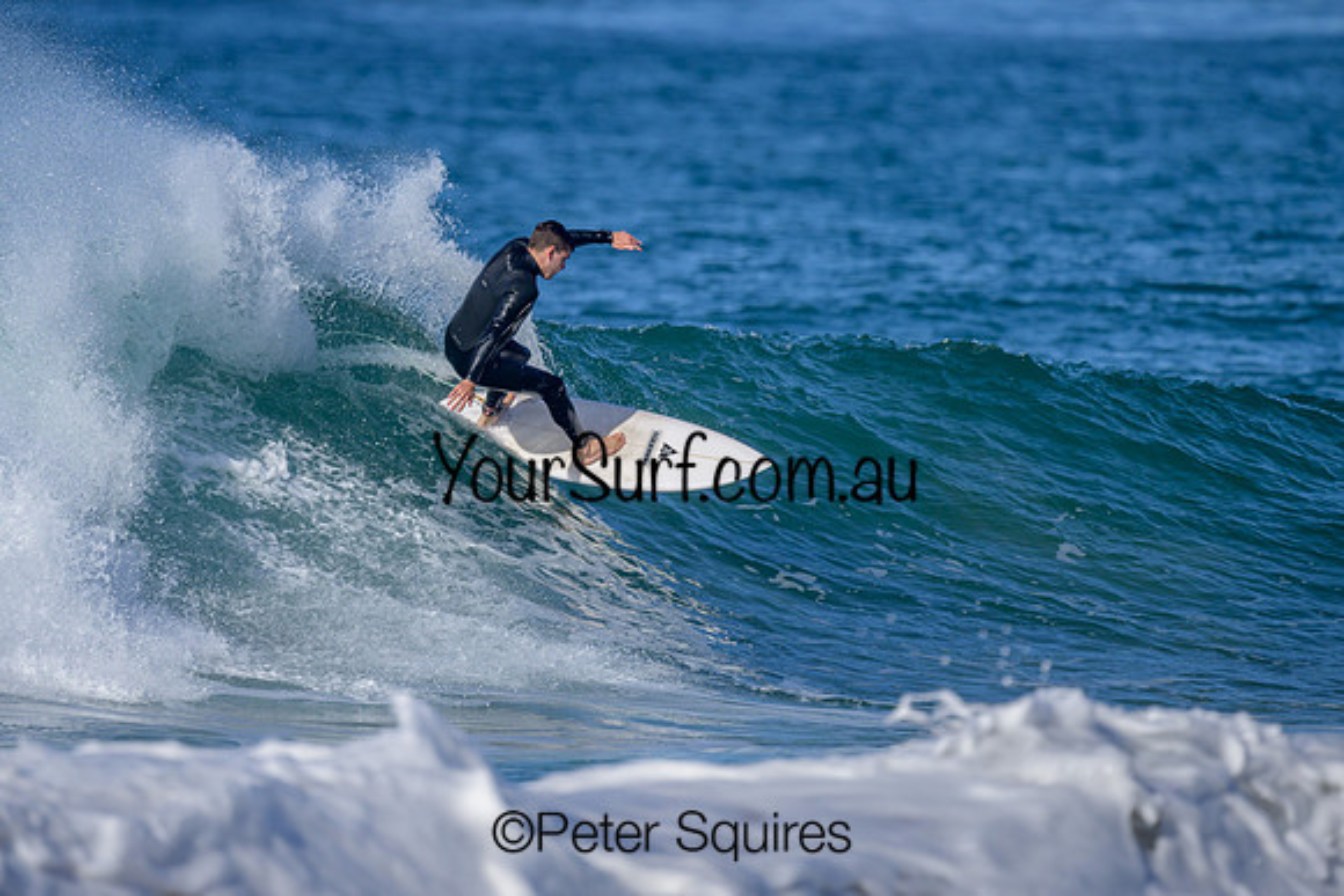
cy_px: 341
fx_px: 41096
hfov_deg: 1.9
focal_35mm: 1101
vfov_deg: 1.3
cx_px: 488
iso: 250
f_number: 6.3
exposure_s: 1/2000
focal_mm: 800
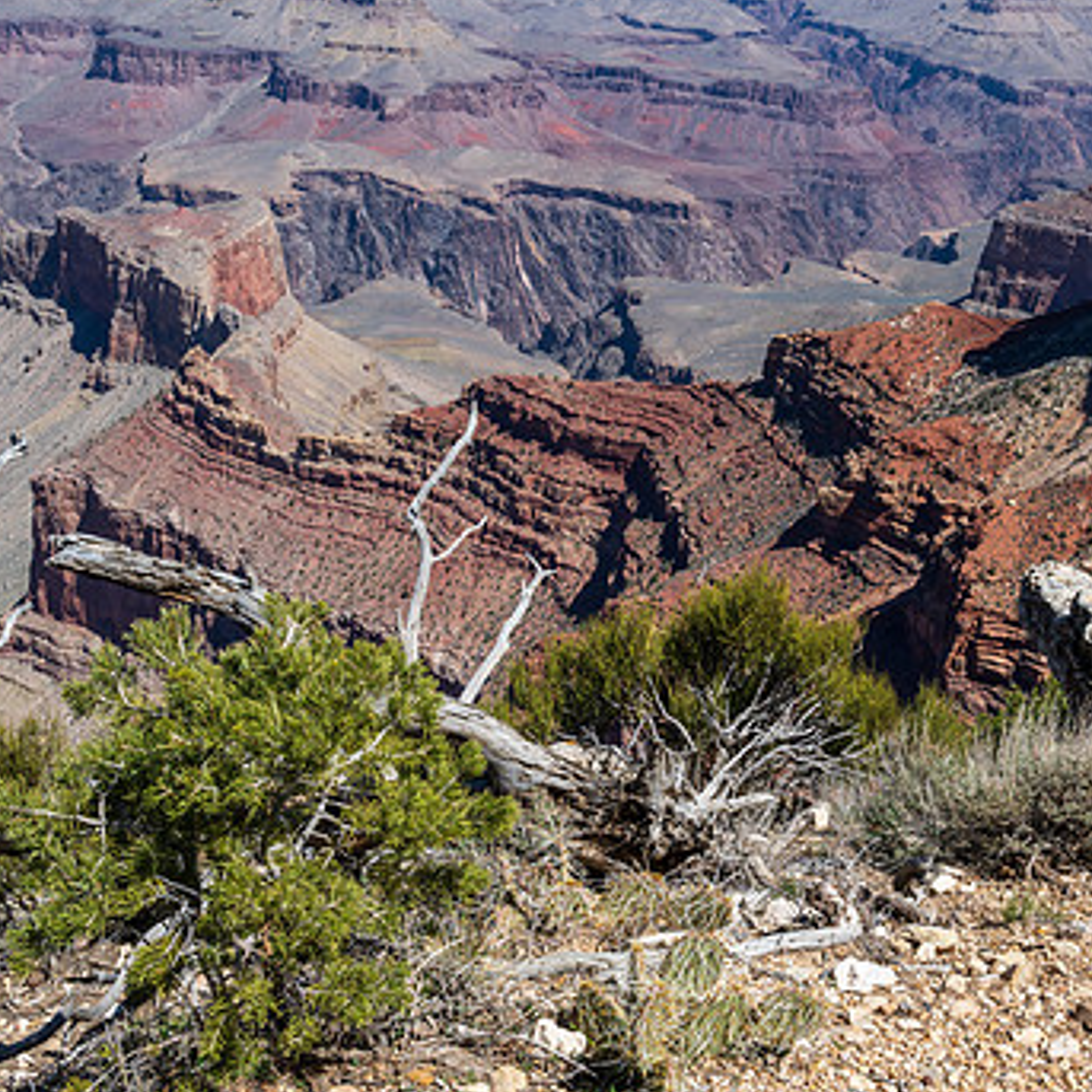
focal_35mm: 46
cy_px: 521
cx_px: 621
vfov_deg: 36.8
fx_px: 1642
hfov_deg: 36.7
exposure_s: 1/125
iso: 220
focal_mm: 32
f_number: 22
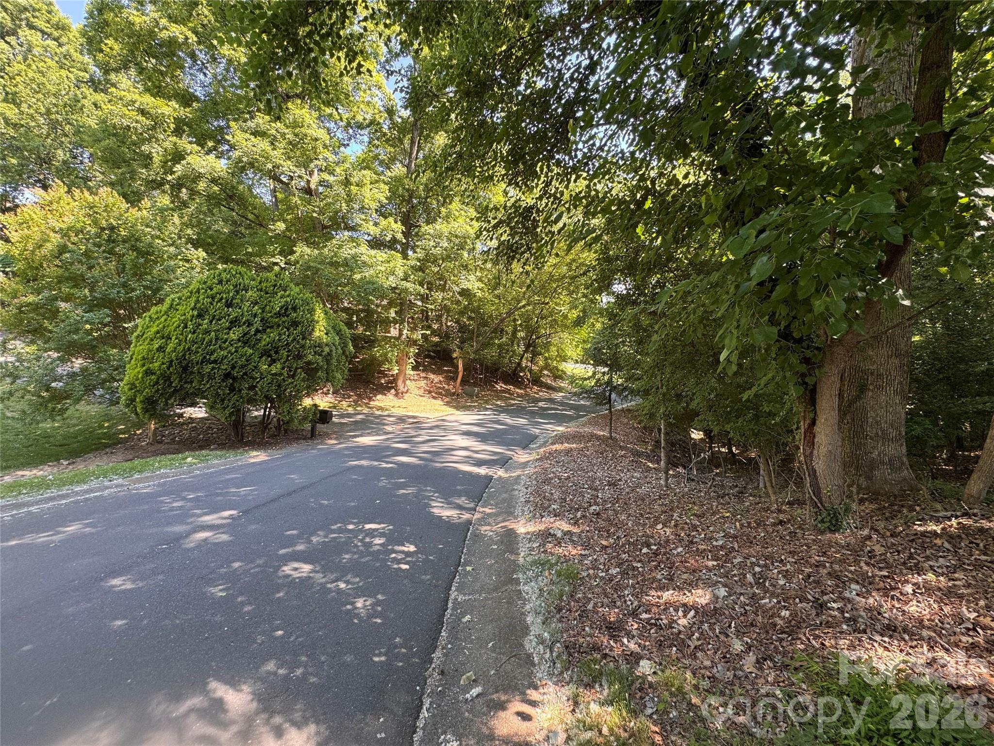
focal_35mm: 14
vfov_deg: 85.7
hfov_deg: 102.1
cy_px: 373
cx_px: 497
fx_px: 402
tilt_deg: -5.7
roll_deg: -1.4
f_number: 2.2
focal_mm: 2.22
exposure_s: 1/99
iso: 64
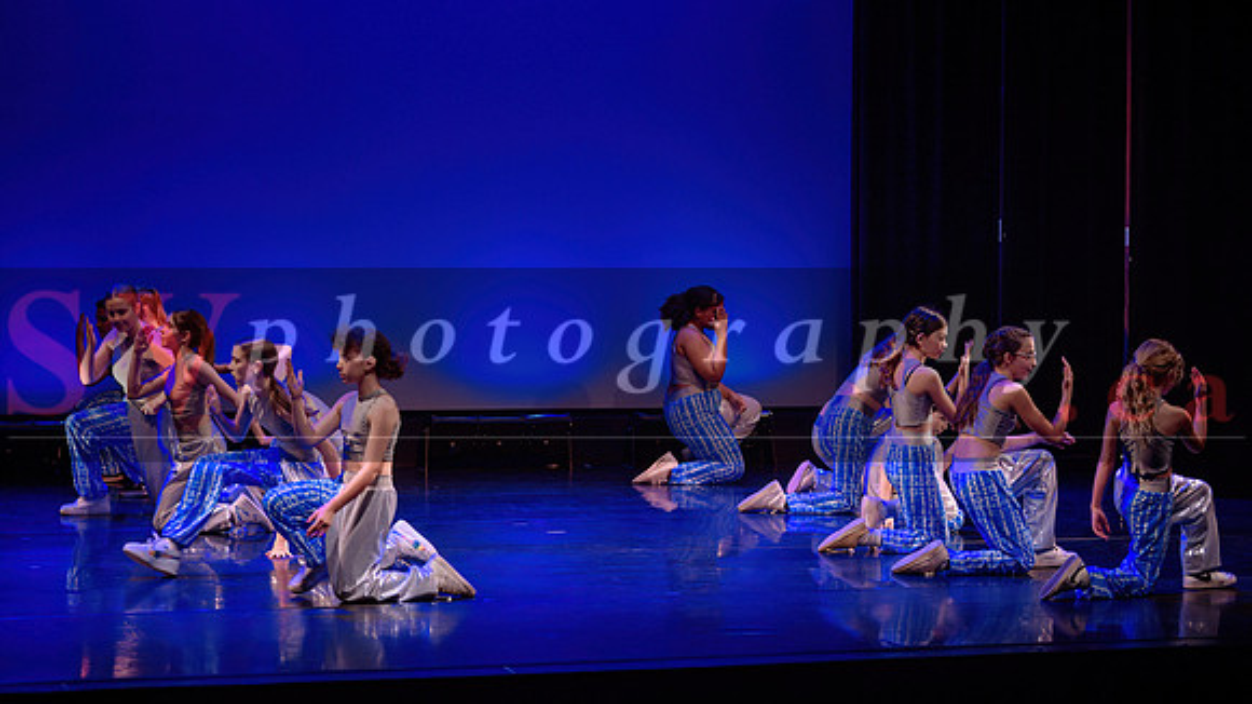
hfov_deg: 23.5
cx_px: 542
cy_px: 302
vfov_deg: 13.4
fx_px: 3003
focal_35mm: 90
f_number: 2.8
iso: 1600
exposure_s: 1/200
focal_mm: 75
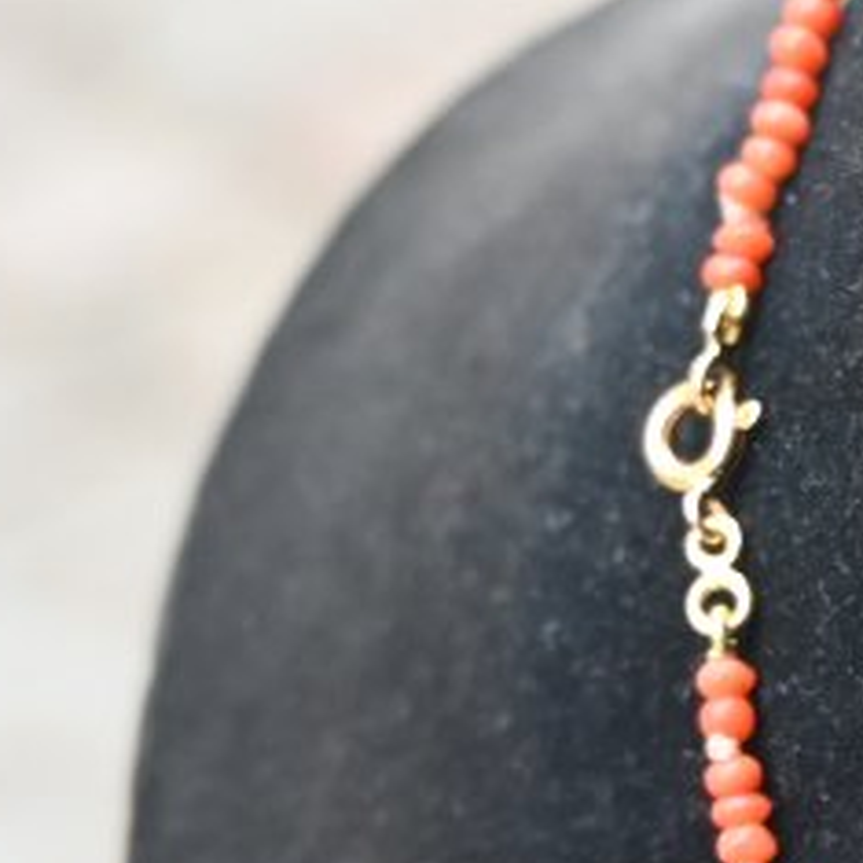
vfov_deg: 10.1
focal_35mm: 172
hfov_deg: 9.5
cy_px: 621
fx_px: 4858
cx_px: 1682
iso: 400
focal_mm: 26.5
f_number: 3.8
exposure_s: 1/250
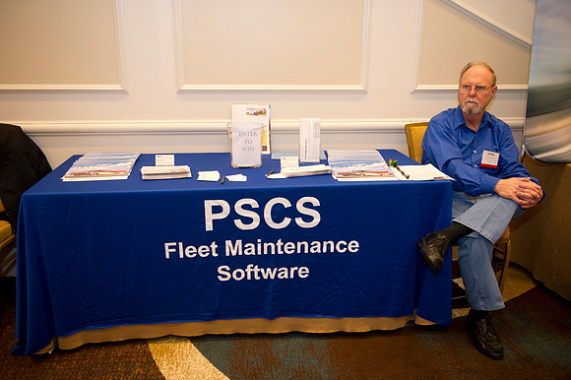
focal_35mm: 32
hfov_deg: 58.7
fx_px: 507
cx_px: 286
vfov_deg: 41.1
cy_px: 190
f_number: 2.8
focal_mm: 32
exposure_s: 1/60
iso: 1600
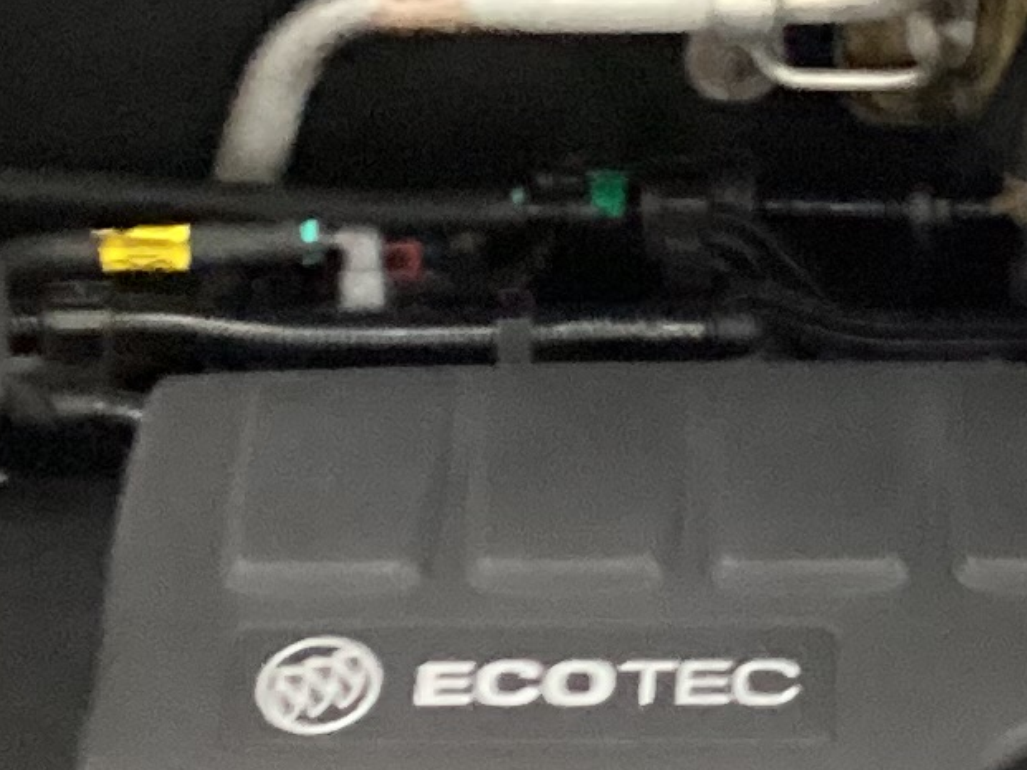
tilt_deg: -36.1
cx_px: 1042
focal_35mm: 163
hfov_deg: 12.0
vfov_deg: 9.1
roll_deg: +2.0
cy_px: 294
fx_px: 4837
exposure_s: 1/30
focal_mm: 3.3
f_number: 2.4
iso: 640
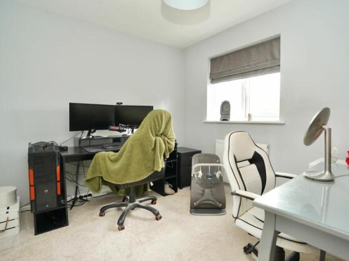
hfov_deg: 87.7
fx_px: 181
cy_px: 130
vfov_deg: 71.6
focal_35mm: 18
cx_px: 185
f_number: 4
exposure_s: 1/160
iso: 1600
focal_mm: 16
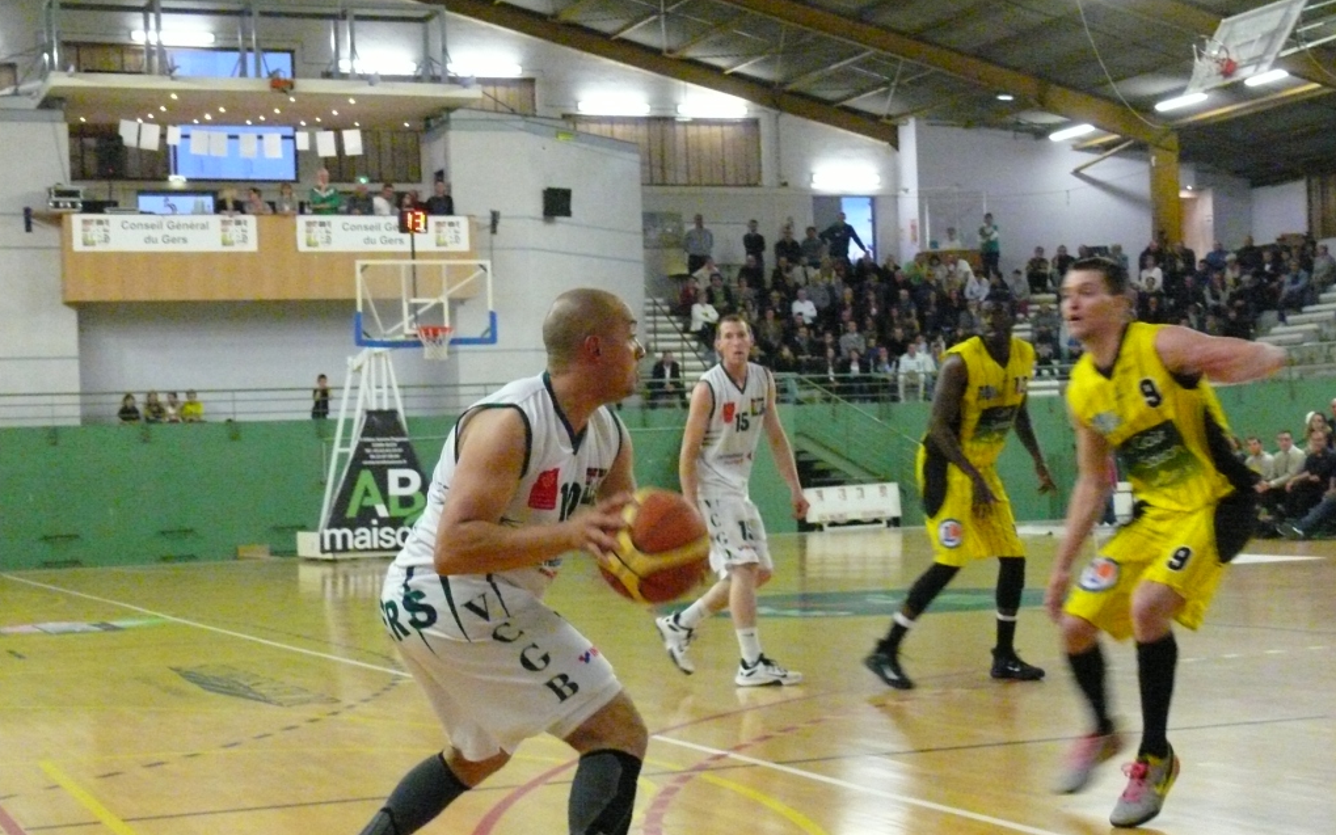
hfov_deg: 31.5
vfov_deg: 20.0
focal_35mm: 65
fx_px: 2367
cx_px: 667
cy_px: 478
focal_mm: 12.8
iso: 1600
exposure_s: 1/125
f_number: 3.2
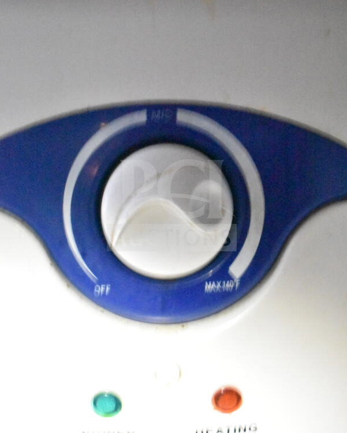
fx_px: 924
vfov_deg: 26.4
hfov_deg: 21.3
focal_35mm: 72
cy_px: 205
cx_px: 171
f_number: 5
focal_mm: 42
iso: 25600
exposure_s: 1/20
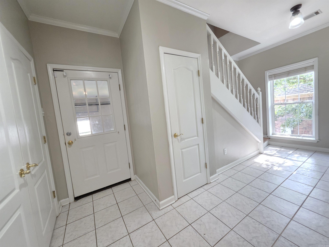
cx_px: 164
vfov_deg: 89.9
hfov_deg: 106.2
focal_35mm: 13
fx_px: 124
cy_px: 124
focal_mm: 2.2
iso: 400
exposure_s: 1/60
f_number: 1.9
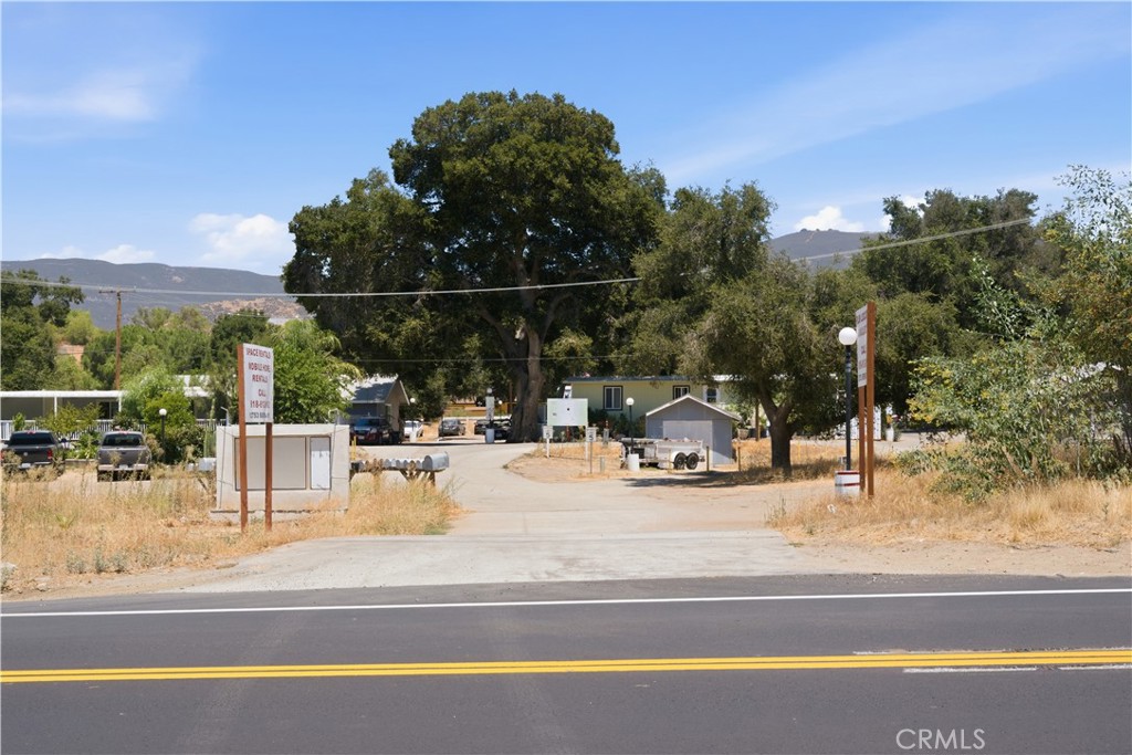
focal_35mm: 45
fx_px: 1428
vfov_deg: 29.6
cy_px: 378
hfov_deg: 43.3
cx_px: 566
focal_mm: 45.4
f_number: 10
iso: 100
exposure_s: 1/160
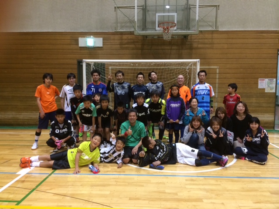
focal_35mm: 30
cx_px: 140
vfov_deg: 46.8
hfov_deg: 60.0
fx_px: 242
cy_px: 104
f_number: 2.2
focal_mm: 4.12
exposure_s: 1/33
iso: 200
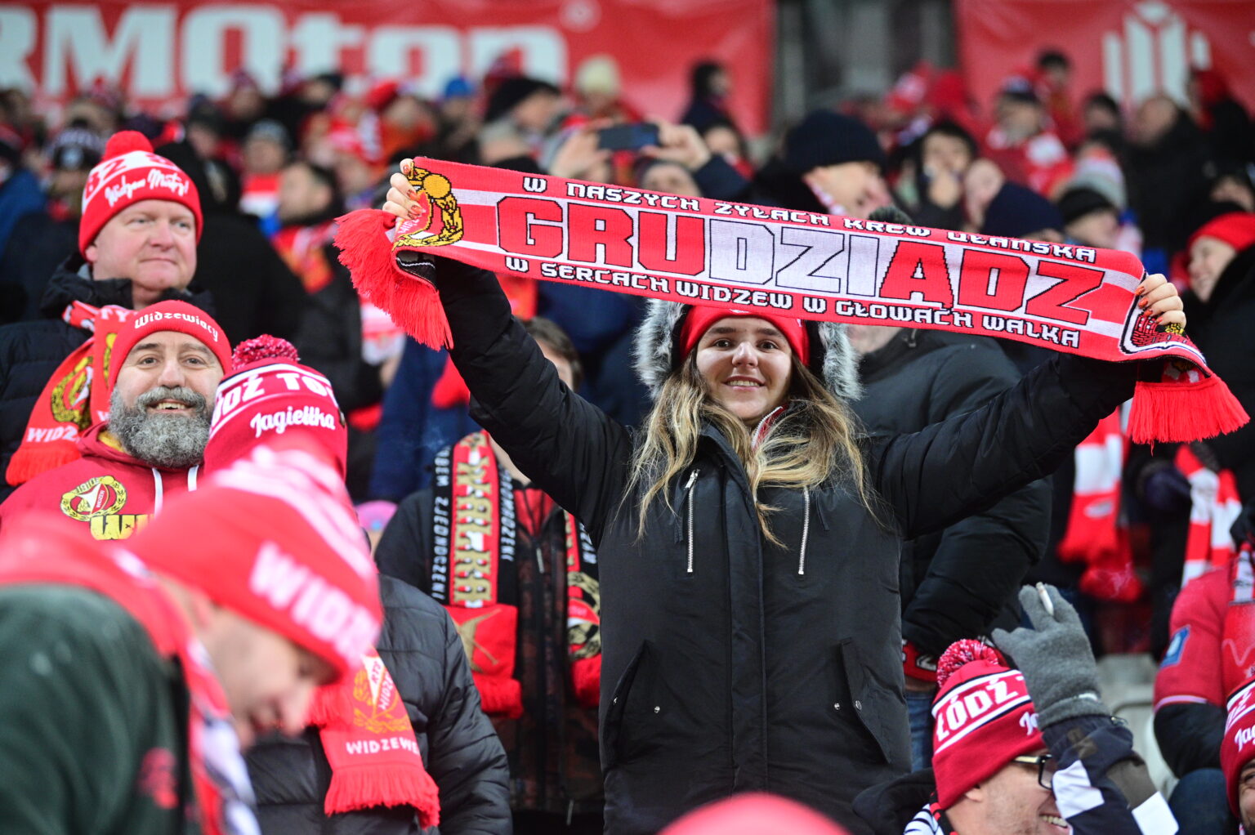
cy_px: 418
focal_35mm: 122
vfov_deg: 11.2
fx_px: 4250
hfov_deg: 16.8
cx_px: 628
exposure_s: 1/500
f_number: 2.8
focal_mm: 122
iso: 4000
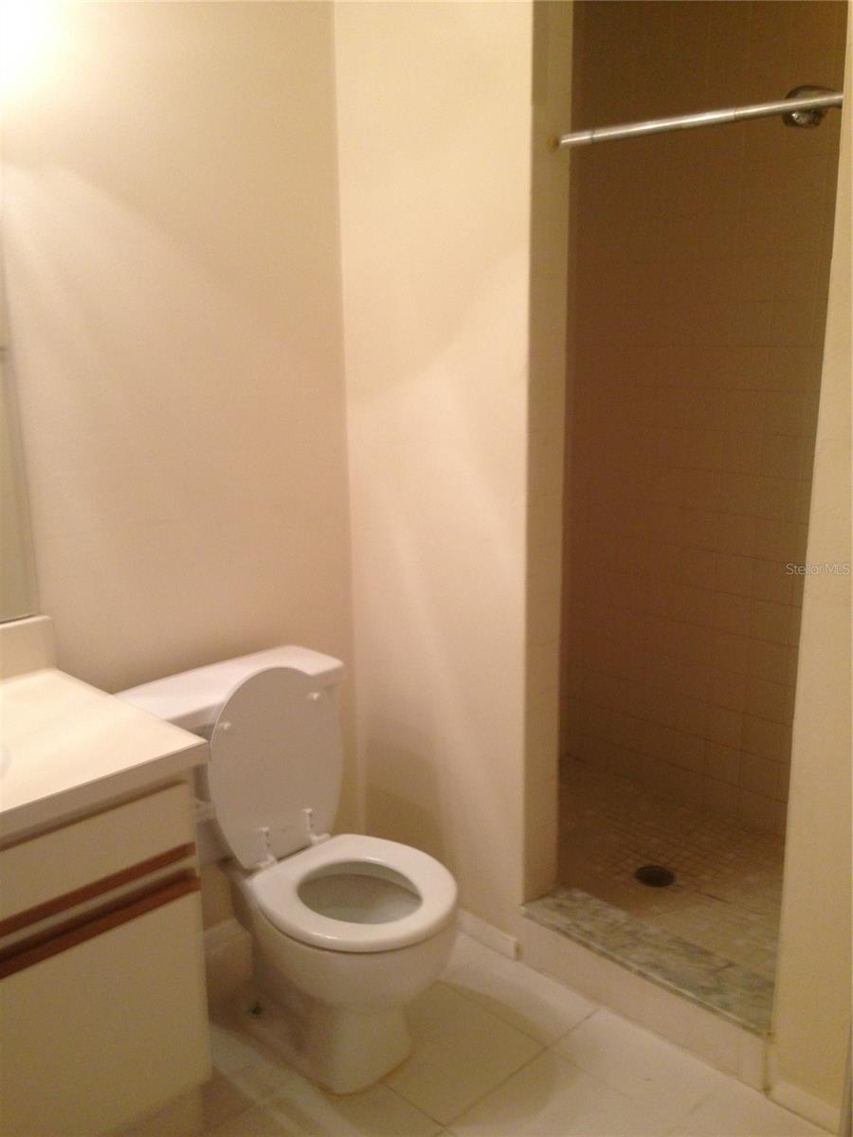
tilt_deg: -14.3
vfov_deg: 55.4
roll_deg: +1.4
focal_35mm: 33
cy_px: 568
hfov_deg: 42.9
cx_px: 426
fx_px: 1084
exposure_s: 1/20
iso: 125
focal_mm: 4.12
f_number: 2.4
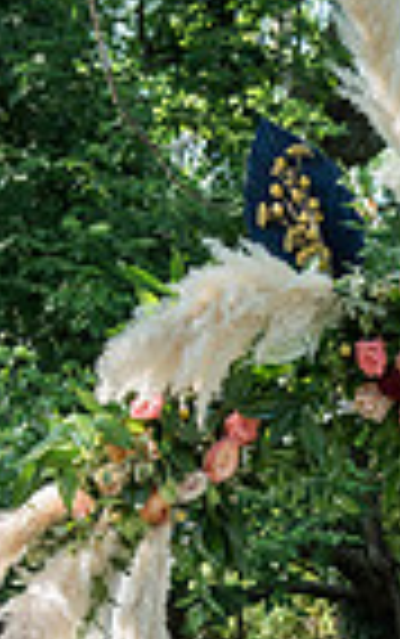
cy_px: 837
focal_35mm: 129
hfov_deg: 10.0
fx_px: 2245
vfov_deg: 15.4
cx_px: 485
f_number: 4.5
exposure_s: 1/320
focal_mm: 40
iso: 1000
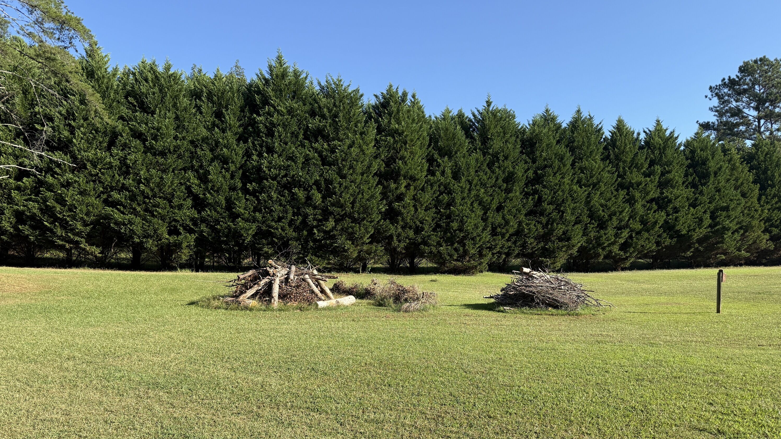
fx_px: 559
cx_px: 394
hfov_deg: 69.9
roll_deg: +0.1
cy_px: 268
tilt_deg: +1.0
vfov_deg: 42.6
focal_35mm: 27
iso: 100
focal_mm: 6.76
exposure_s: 1/3145
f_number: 1.78
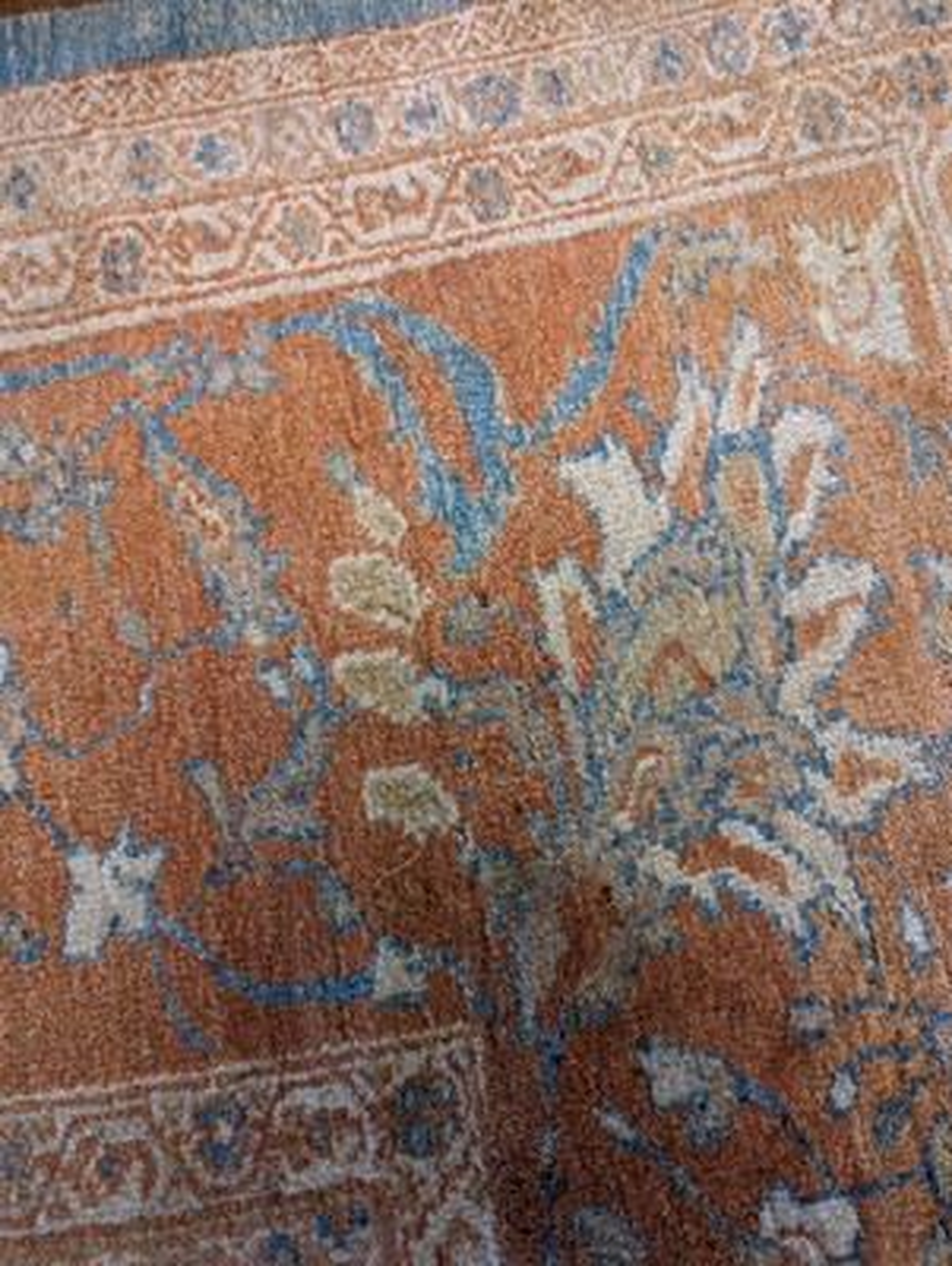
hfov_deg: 56.9
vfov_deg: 71.5
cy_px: 633
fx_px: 878
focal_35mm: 24
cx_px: 476
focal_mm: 6.81
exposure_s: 1/35.6
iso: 5489
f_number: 1.85
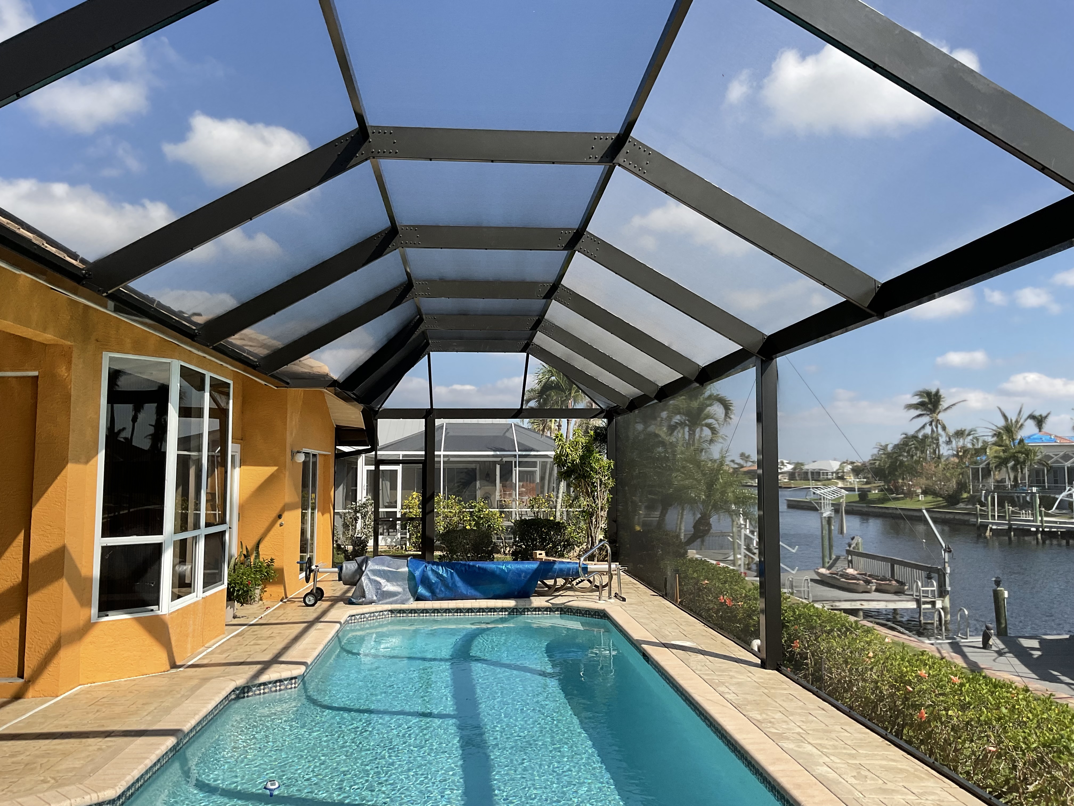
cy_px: 403
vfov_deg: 48.2
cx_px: 537
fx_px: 900
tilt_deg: +5.1
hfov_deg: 61.7
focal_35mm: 29
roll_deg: -0.3
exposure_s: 1/912
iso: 16
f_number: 1.8
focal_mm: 3
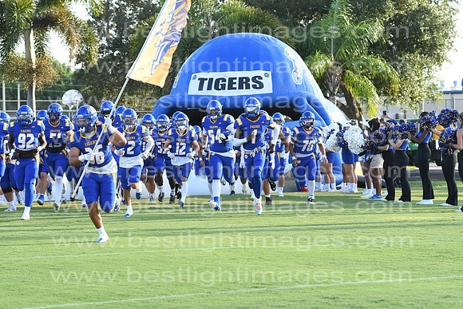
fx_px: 1891
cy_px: 154
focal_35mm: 147
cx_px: 232
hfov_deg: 14.0
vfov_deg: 9.3
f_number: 5.6
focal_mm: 98
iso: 360
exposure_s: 1/500
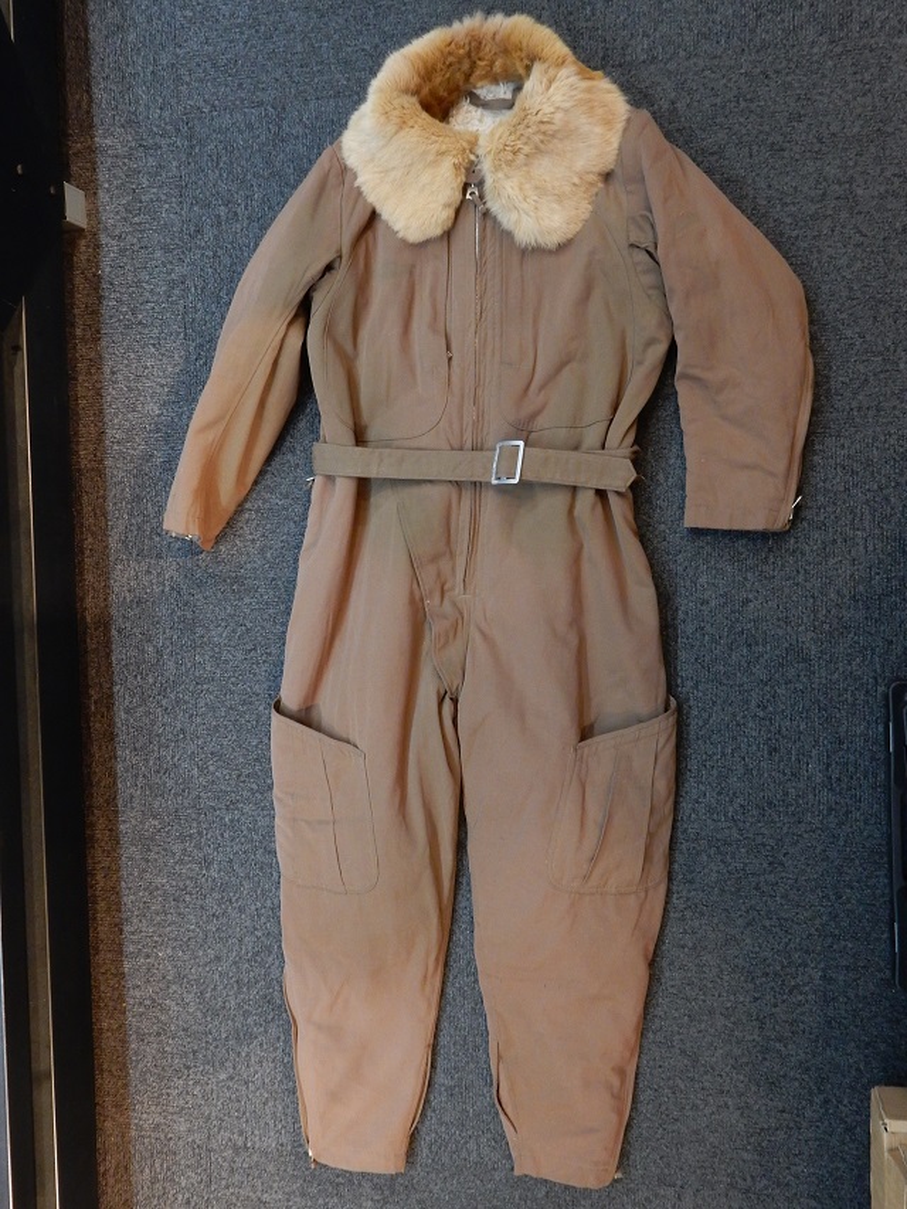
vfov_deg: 60.0
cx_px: 454
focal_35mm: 30
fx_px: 1048
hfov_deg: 46.8
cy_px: 604
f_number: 4
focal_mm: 5.4
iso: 400
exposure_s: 1/13
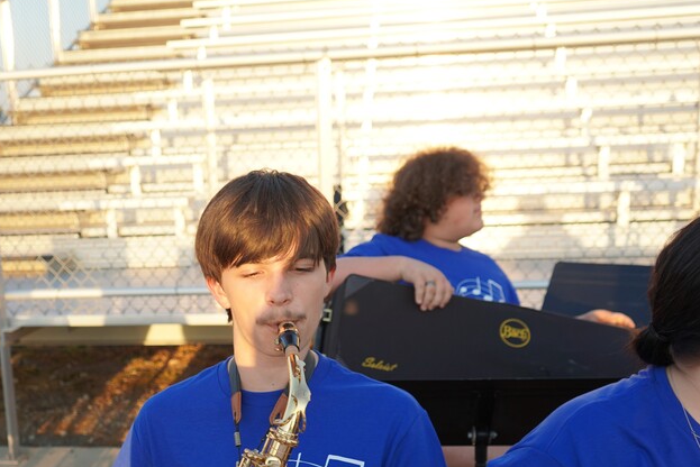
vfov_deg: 28.7
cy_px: 369
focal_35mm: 46
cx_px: 234
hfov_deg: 42.2
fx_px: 895
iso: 100
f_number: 4
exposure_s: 1/200
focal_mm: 28
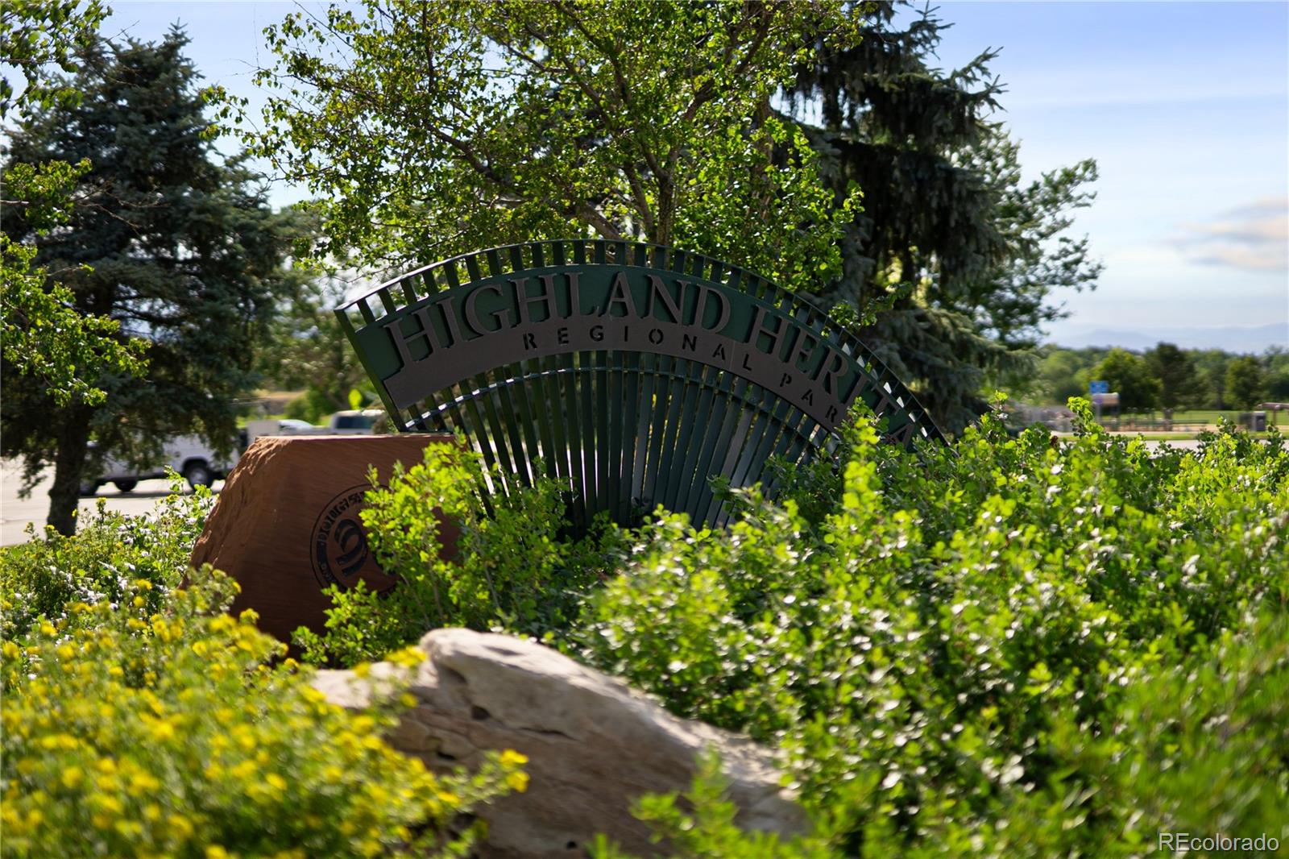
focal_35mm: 50
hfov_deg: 39.6
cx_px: 644
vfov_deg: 27.0
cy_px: 430
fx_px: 1790
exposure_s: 1/5000
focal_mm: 50
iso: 80
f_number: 1.4
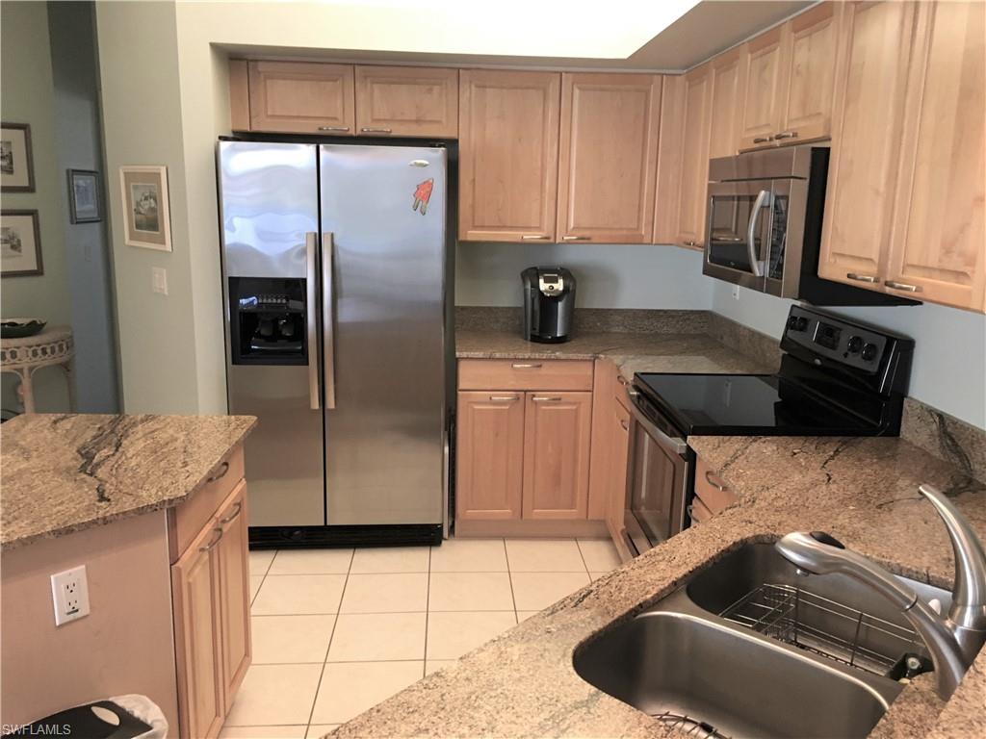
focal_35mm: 29
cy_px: 370
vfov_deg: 48.2
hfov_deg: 61.7
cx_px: 493
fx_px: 826
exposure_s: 1/30
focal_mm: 4.15
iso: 125
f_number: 2.2
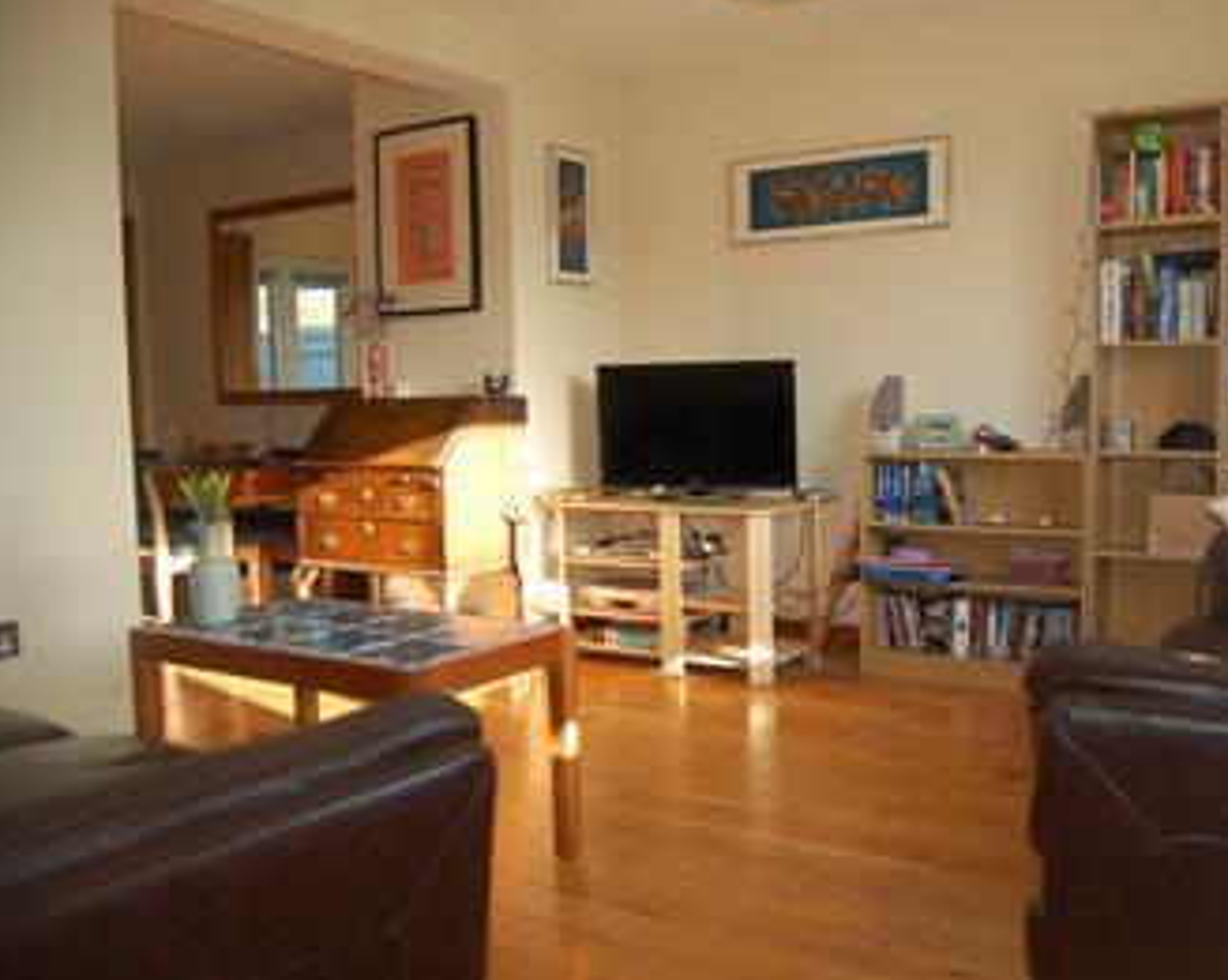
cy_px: 484
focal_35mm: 31
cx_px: 740
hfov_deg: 56.8
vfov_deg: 47.1
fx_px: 1126
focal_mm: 18
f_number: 3.5
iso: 400
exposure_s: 1/200
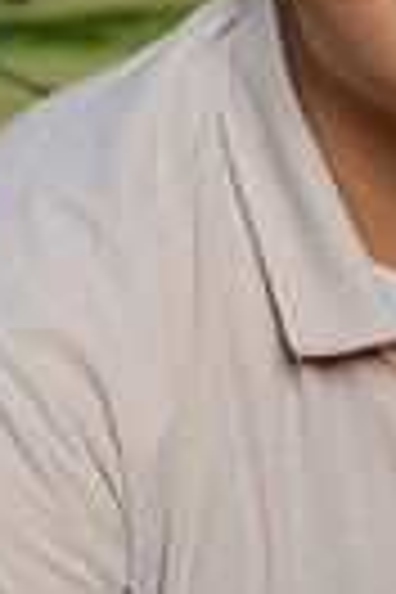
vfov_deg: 12.0
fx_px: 2821
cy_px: 333
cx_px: 472
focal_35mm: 171
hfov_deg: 8.0
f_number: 5.6
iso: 64
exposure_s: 1/200
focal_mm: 50
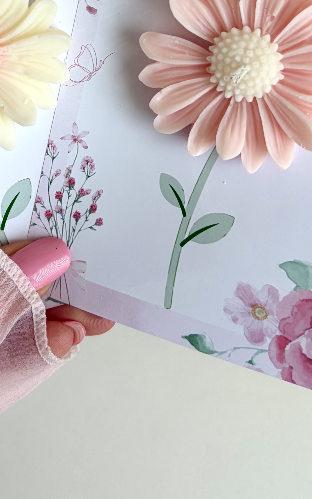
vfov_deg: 29.6
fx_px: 884
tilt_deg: -57.5
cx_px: 97
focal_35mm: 65
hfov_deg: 19.9
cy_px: 13
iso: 32
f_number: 1.6
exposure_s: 1/122
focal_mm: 5.96
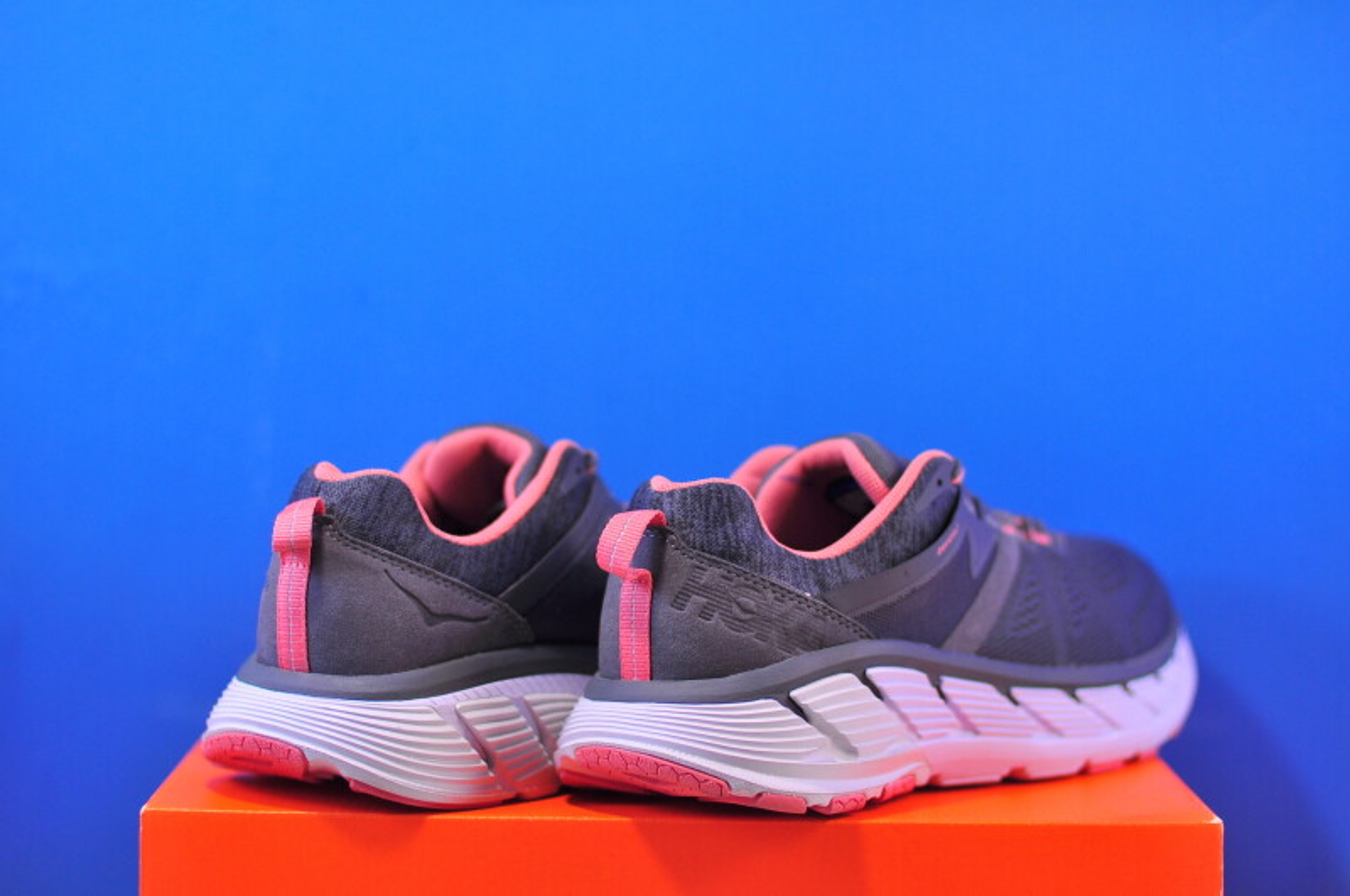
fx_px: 2808
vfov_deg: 18.1
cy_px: 448
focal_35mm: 75
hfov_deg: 27.0
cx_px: 675
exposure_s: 1/320
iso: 250
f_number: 2
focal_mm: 50
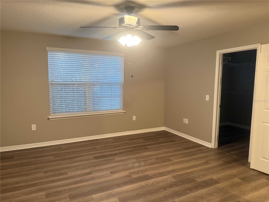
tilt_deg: -6.0
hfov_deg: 71.6
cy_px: 101
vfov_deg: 56.8
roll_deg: +0.1
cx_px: 134
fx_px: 187
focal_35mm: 24
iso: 640
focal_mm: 6.76
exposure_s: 1/60
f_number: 1.78
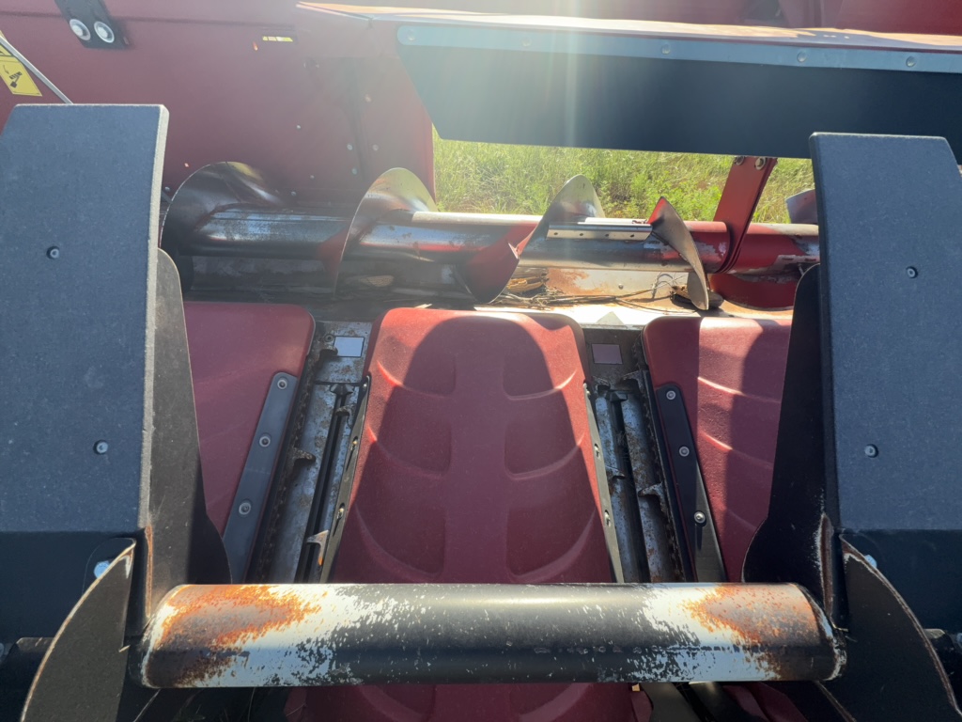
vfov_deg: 85.7
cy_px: 361
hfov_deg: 102.1
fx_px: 389
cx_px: 481
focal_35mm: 14
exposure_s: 1/204
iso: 16
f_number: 2.2
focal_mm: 2.22
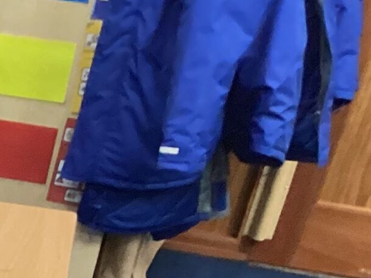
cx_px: -393
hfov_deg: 12.9
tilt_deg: -34.3
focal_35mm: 131
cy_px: 549
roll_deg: -4.1
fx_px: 1403
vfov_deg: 10.4
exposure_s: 1/60
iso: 160
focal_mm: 3.3
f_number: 2.4
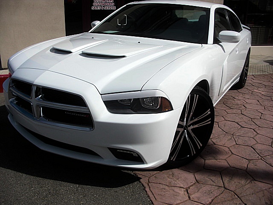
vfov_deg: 39.7
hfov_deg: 51.4
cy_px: 102
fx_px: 284
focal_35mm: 36
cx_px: 136
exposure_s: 1/250
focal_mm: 6.3
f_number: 7.9
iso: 50
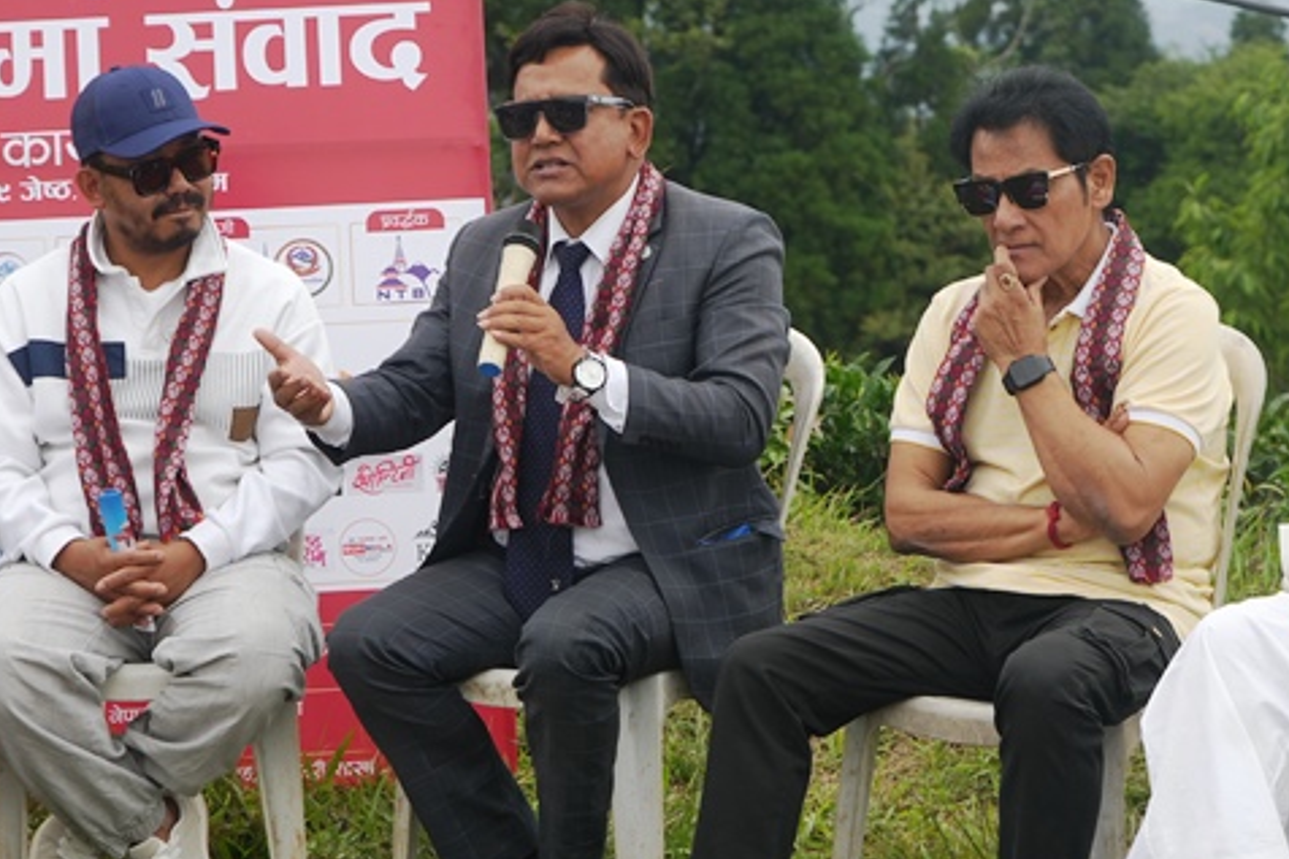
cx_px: 718
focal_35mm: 142
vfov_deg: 9.7
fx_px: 5082
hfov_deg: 14.5
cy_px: 435
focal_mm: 66
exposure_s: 1/400
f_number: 5.6
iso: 100
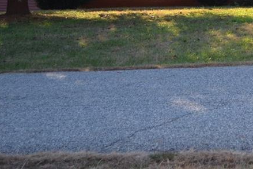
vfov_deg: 12.0
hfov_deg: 17.5
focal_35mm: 112
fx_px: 786
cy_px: -28
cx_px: 292
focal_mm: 32
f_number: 4.8
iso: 100
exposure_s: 1/160
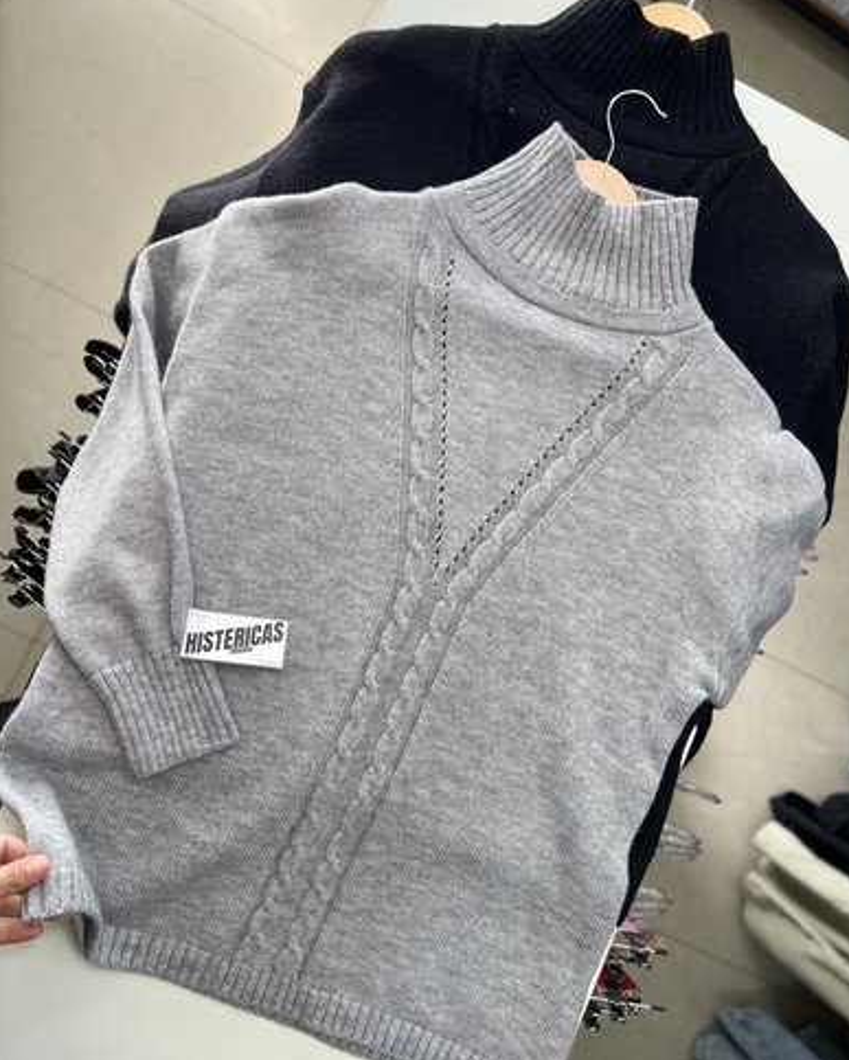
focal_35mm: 28
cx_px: 432
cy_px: 499
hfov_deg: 51.6
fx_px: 879
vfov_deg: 62.1
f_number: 1.5
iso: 64
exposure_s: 1/121
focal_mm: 5.7
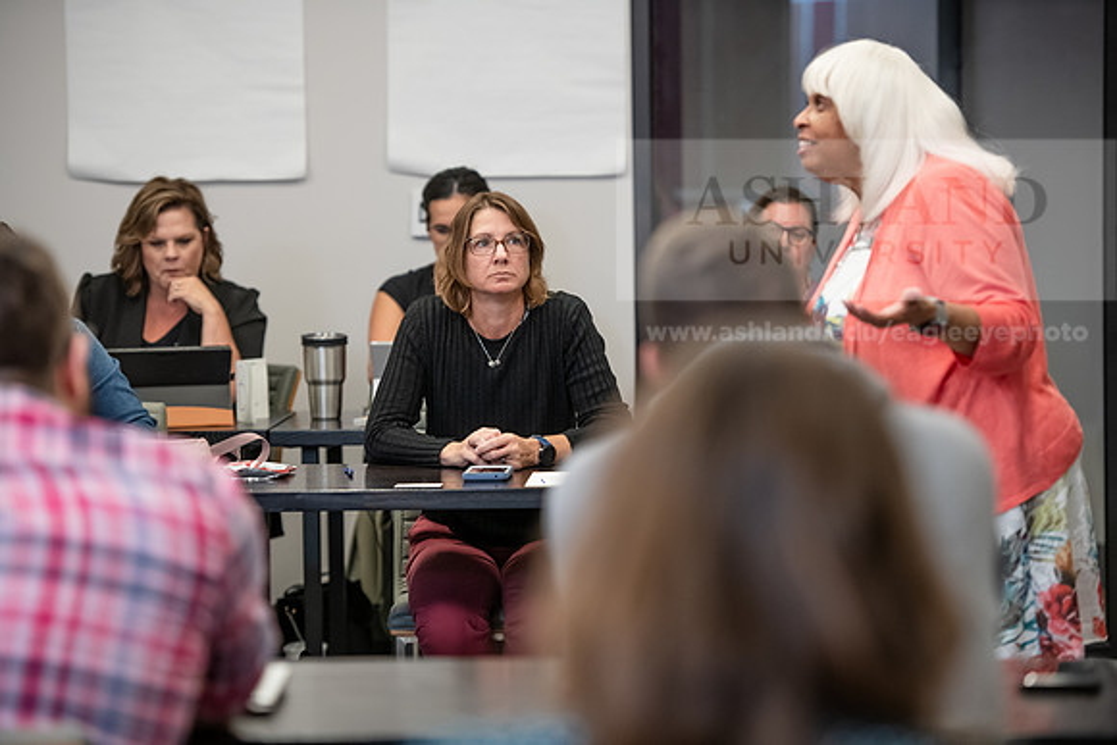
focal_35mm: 125
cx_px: 558
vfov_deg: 11.0
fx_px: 3879
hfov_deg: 16.4
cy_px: 372
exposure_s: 1/200
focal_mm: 125
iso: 1250
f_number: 2.8
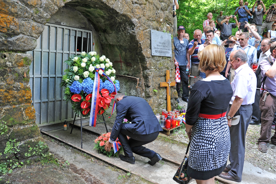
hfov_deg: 58.7
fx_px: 245
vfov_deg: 41.1
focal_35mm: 32
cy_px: 92
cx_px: 138
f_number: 4.5
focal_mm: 32
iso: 400
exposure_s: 1/80
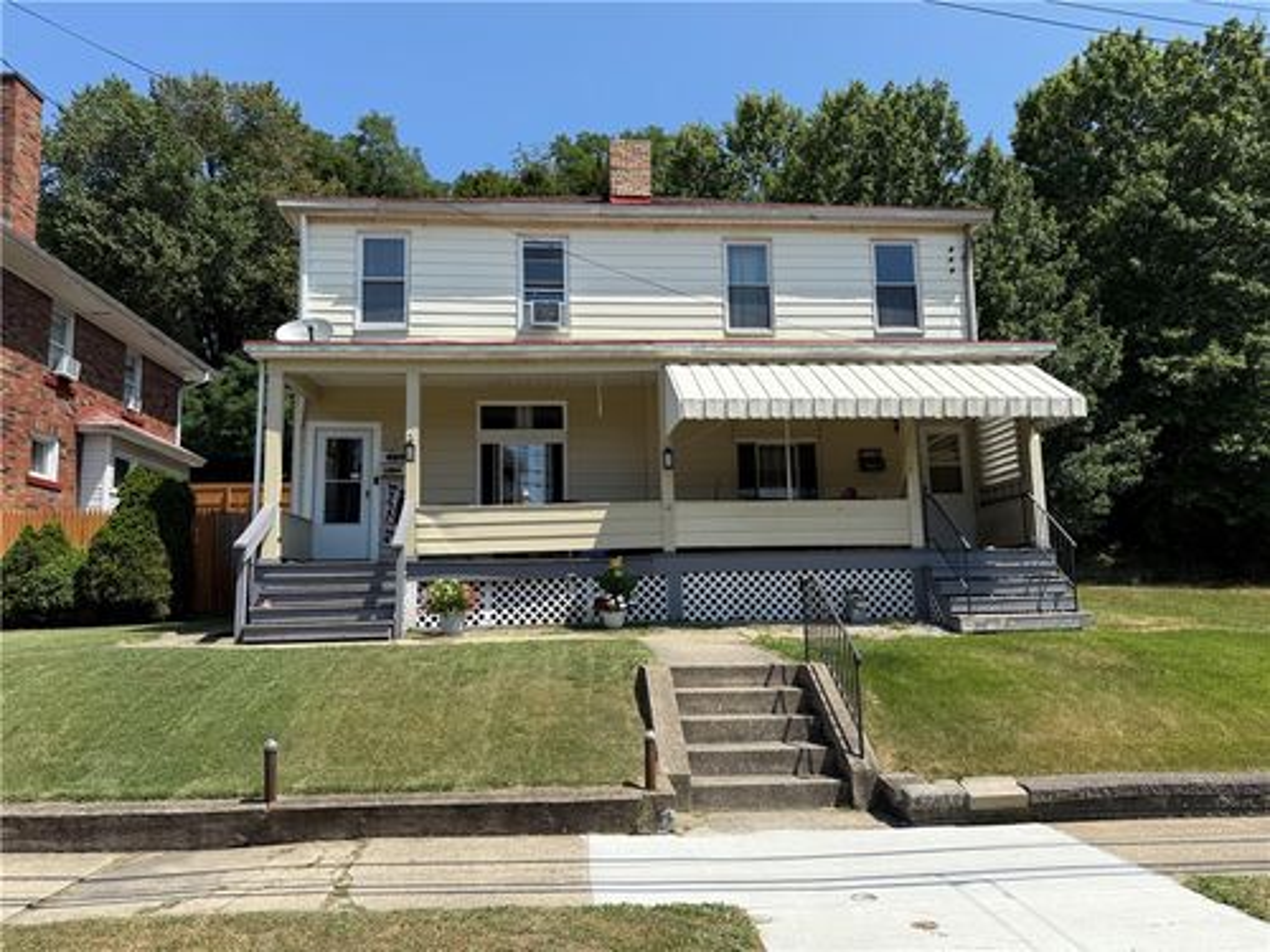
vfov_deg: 56.8
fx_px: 881
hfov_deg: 71.6
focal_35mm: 24
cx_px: 635
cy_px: 476
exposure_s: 1/3953
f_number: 1.78
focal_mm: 6.76
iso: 80
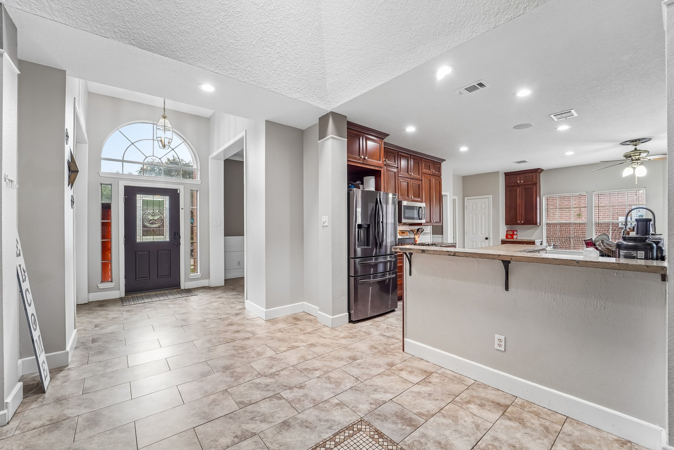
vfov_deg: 81.2
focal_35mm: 14
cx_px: 337
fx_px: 262
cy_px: 225
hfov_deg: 104.3
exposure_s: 1/13
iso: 500
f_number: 8
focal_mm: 14
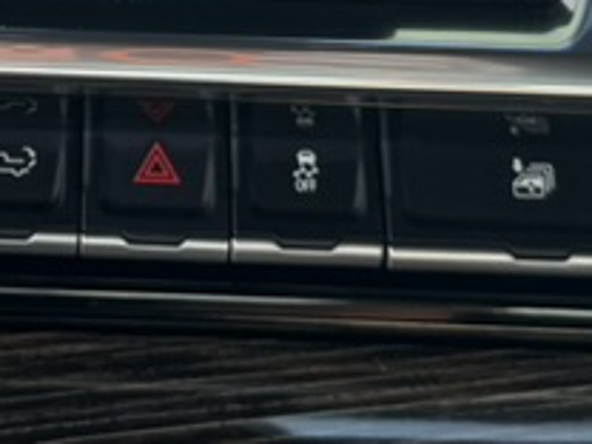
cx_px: 37
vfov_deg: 11.8
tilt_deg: -20.4
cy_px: -293
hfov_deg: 16.4
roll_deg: -4.2
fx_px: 2018
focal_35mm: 118
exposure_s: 1/121
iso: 50
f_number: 1.78
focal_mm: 6.76
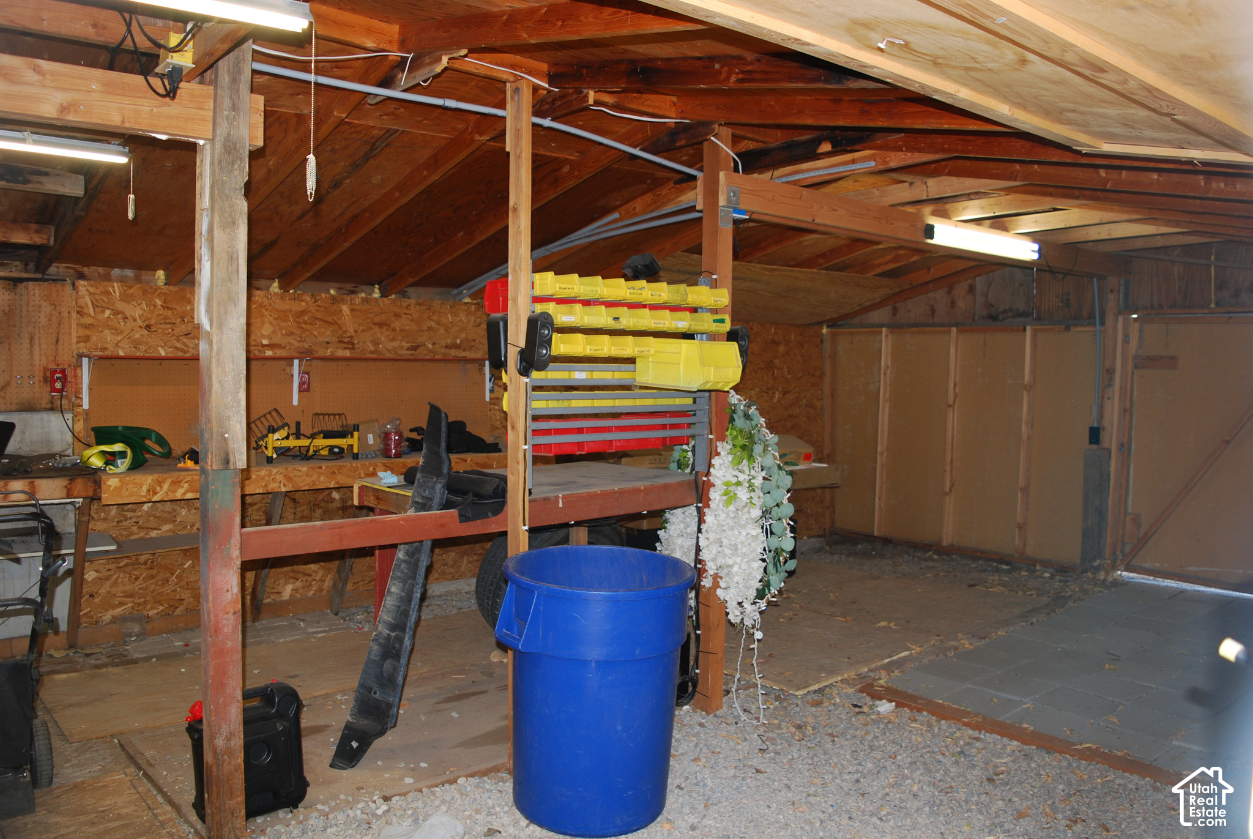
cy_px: 420
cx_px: 626
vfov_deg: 48.1
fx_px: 941
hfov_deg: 67.3
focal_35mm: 27
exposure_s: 1/60
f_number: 3.8
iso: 200
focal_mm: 18
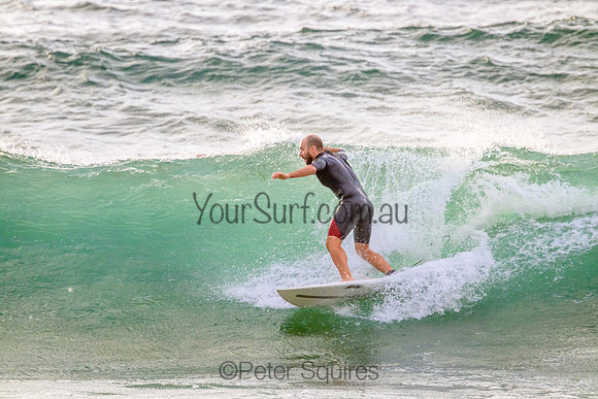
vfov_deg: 1.7
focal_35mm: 800
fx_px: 13291
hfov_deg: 2.6
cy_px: 200
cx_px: 299
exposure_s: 1/2000
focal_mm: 800
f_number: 11
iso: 2500
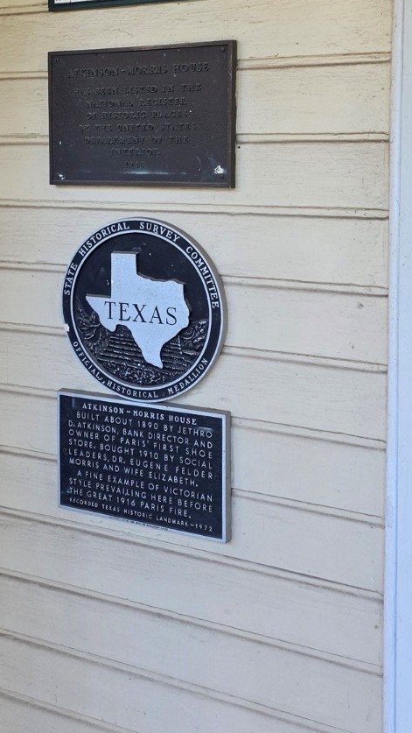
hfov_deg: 25.9
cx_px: 153
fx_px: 893
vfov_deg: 43.6
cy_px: 212
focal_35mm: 46
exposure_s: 1/180
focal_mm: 6.25
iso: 80
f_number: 1.7
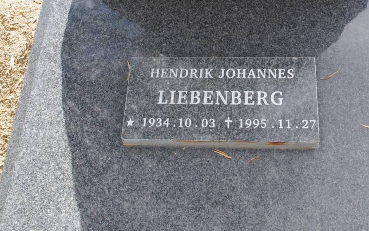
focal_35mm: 50
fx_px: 503
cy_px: 73
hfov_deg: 40.1
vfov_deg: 25.7
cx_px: 222
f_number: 11
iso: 800
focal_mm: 23.13
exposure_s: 1/125
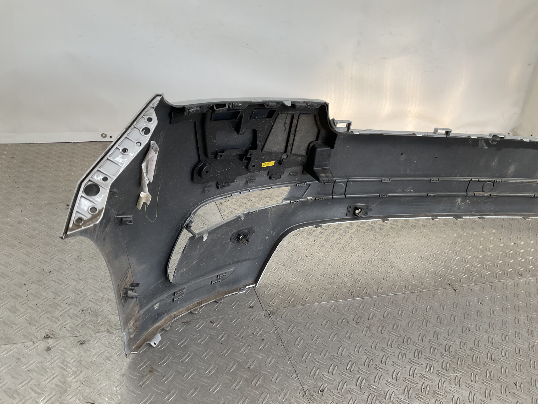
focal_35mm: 29
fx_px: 451
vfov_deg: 48.2
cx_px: 269
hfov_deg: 61.7
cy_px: 202
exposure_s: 1/188
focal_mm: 3
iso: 16
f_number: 1.8
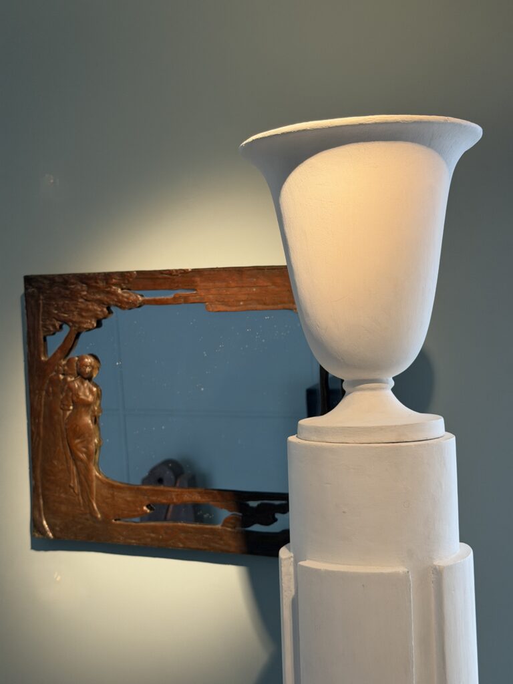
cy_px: 342
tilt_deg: -1.0
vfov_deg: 39.7
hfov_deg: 30.3
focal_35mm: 48
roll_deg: +0.1
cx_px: 256
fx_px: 948
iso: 100
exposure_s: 1/100
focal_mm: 6.76
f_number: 1.78
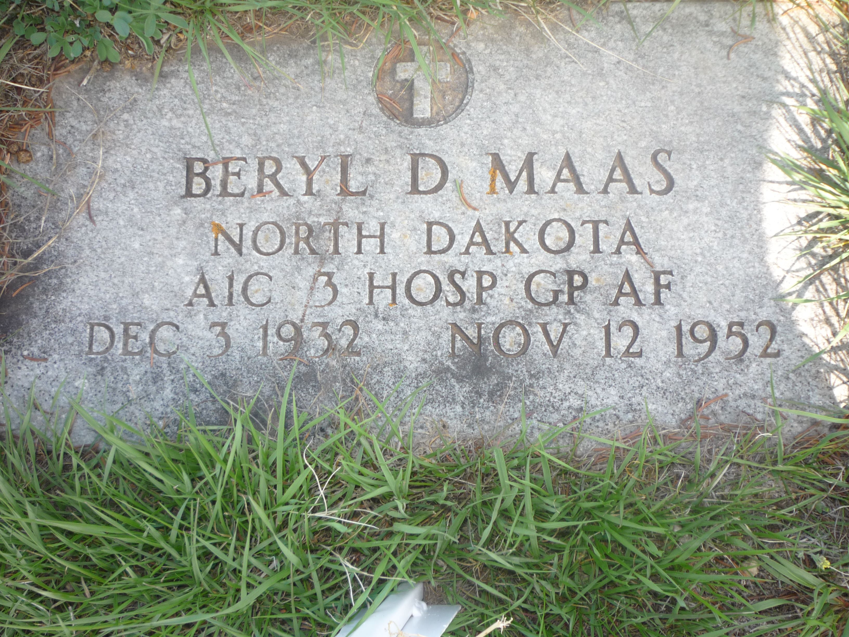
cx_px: 424
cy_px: 318
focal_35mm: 32
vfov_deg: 44.2
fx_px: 785
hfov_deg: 56.8
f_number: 3.3
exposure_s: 1/125
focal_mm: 5.2
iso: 100
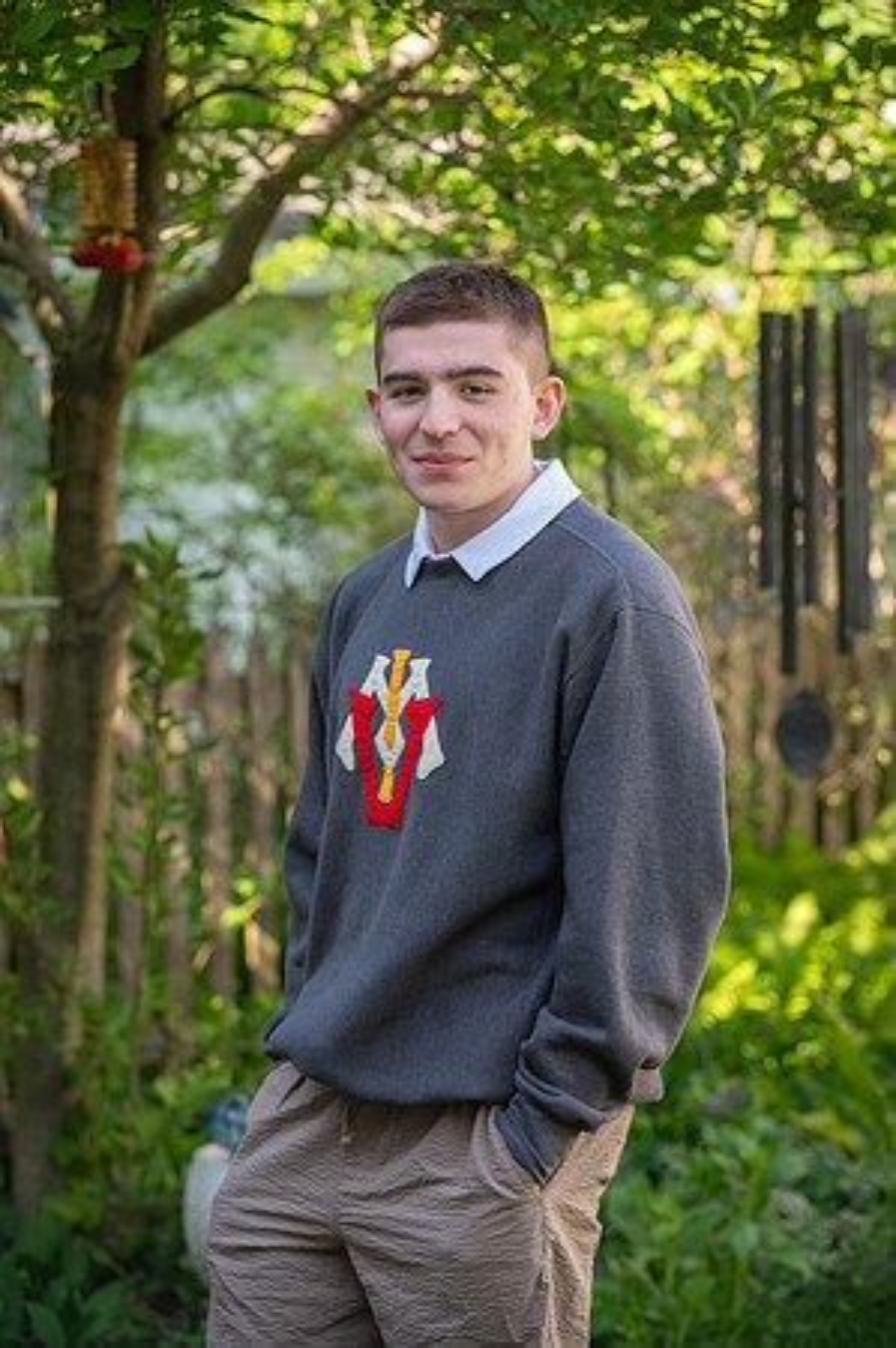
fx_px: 3817
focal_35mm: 102
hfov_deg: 13.4
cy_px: 674
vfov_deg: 20.0
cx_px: 448
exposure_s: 1/125
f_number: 4
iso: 250
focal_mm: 102
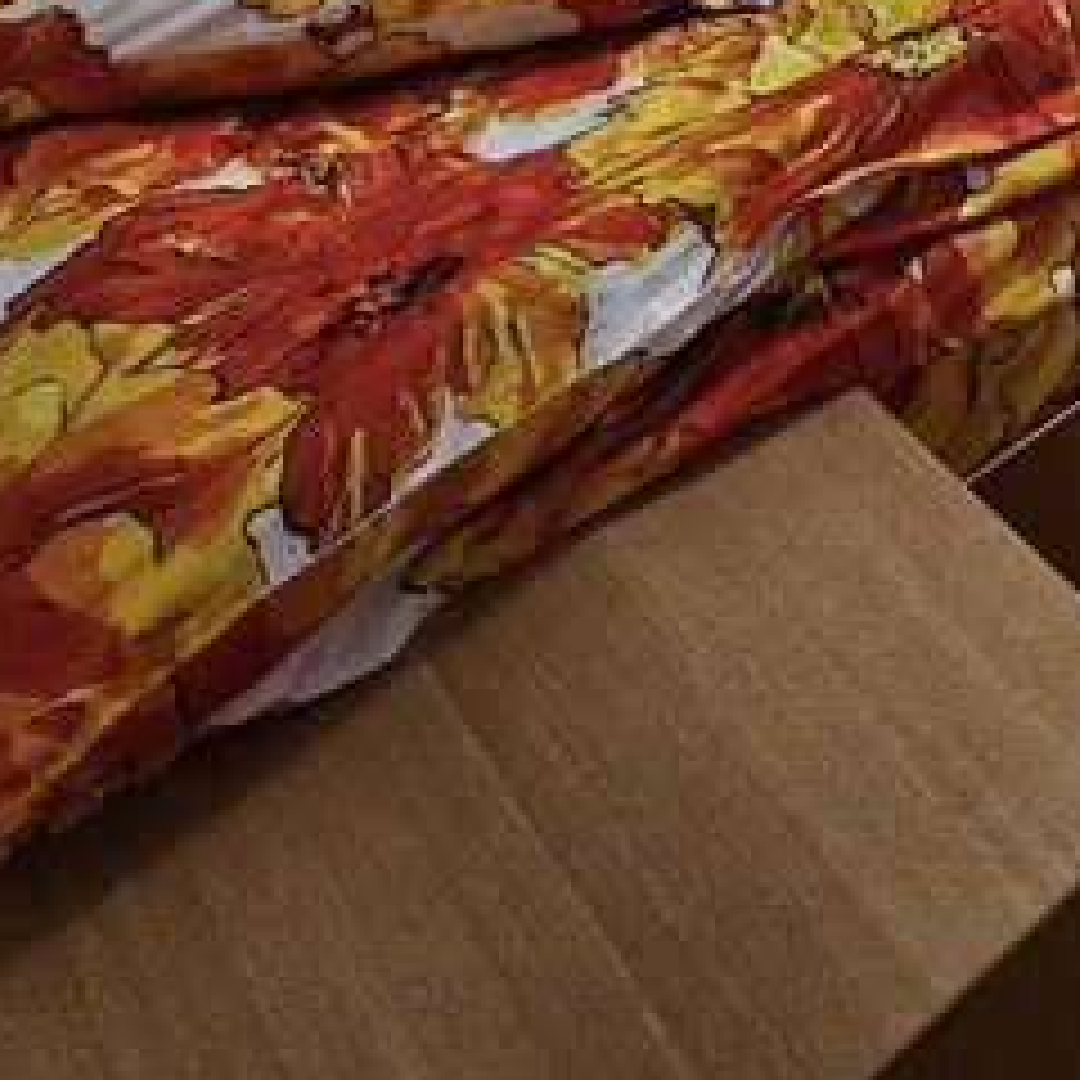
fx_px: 1730
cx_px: 1544
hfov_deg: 26.7
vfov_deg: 24.5
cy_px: -644
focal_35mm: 49
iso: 500
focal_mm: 2.2
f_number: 2.2
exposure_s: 1/33
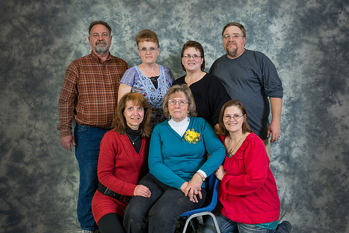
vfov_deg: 29.9
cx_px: 174
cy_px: 116
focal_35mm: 45
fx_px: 436
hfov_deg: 43.6
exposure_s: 1/160
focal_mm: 30
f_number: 5.6
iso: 200
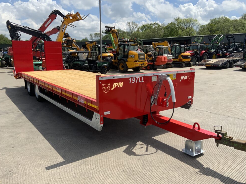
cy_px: 92
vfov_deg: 46.8
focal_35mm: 30
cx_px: 124
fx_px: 213
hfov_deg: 60.0
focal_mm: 3
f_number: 1.8
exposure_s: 1/2538
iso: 16
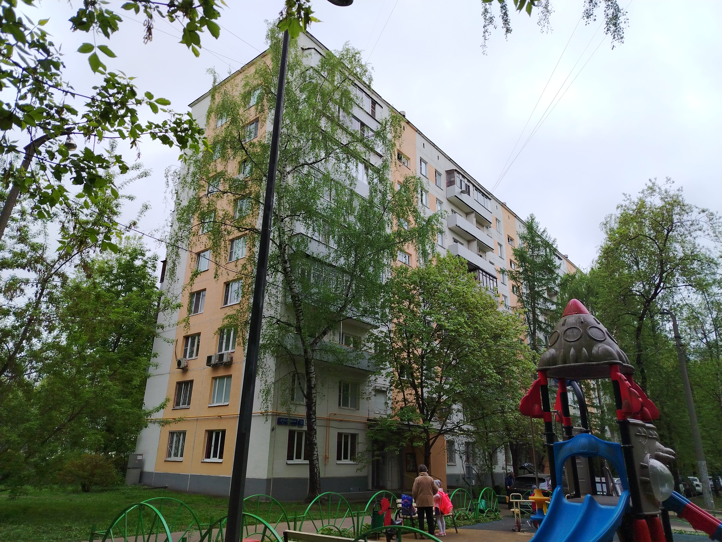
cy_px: 271
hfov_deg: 71.6
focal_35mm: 24
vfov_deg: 56.8
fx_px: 501
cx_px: 361
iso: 100
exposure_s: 1/344
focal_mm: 5.25
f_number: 1.75
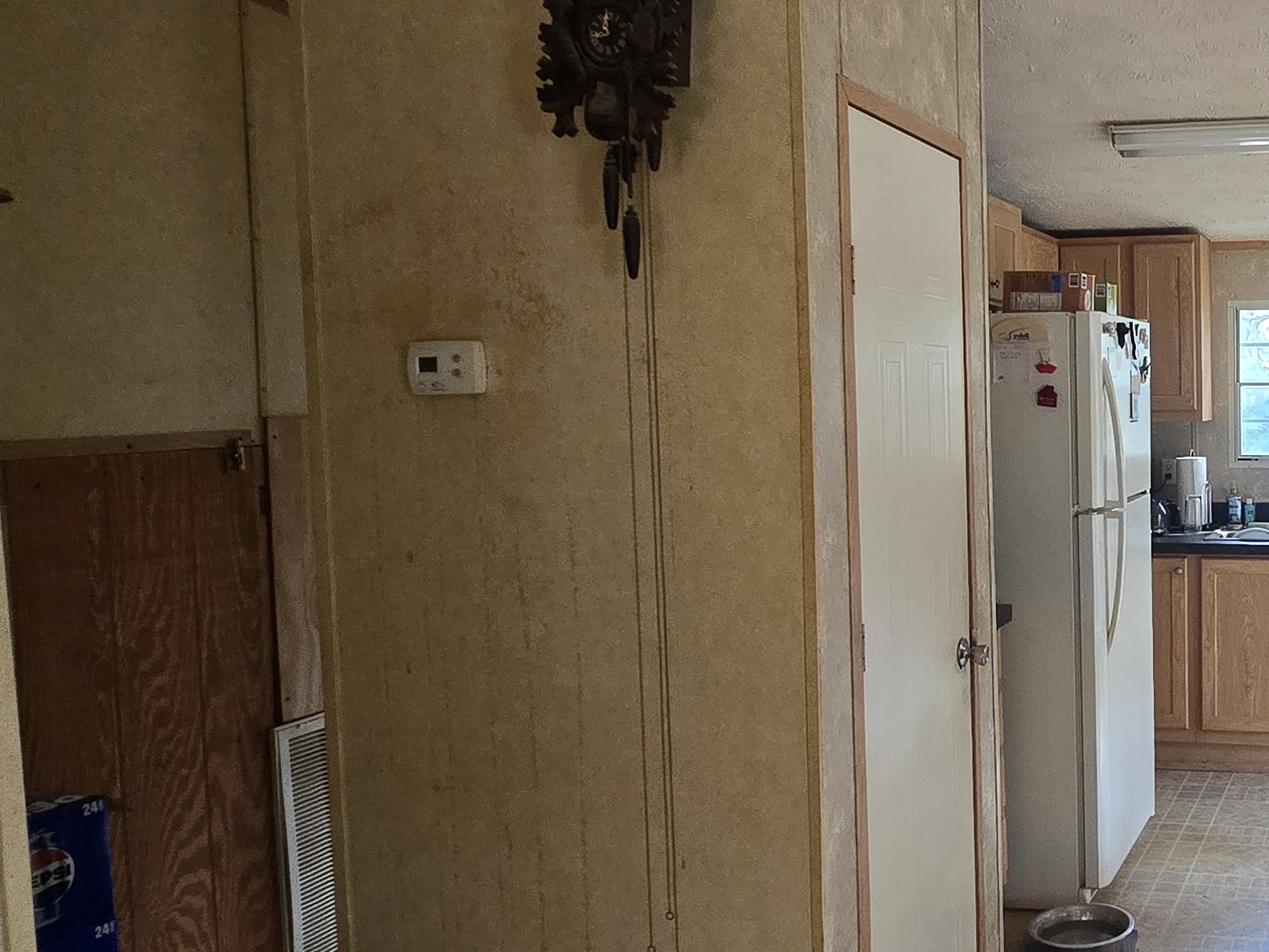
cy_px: 470
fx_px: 1210
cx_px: 1184
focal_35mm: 33
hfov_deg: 48.4
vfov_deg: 42.9
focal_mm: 2.2
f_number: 2.2
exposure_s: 1/60
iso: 250
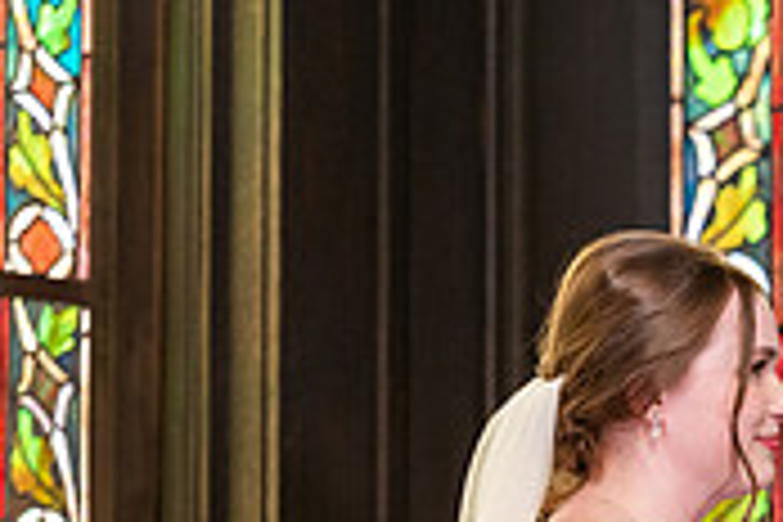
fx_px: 12810
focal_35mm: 589
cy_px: 616
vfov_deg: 2.3
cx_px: 1071
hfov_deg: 3.5
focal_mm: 175
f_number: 2.8
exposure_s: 1/320
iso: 3200
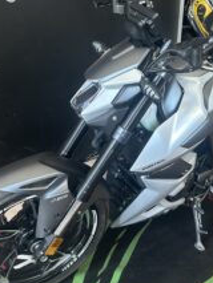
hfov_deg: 32.0
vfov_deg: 42.1
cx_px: 138
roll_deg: -3.5
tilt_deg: -21.4
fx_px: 369
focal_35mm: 45
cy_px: 138
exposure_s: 1/60
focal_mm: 6.86
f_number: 1.78
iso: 400
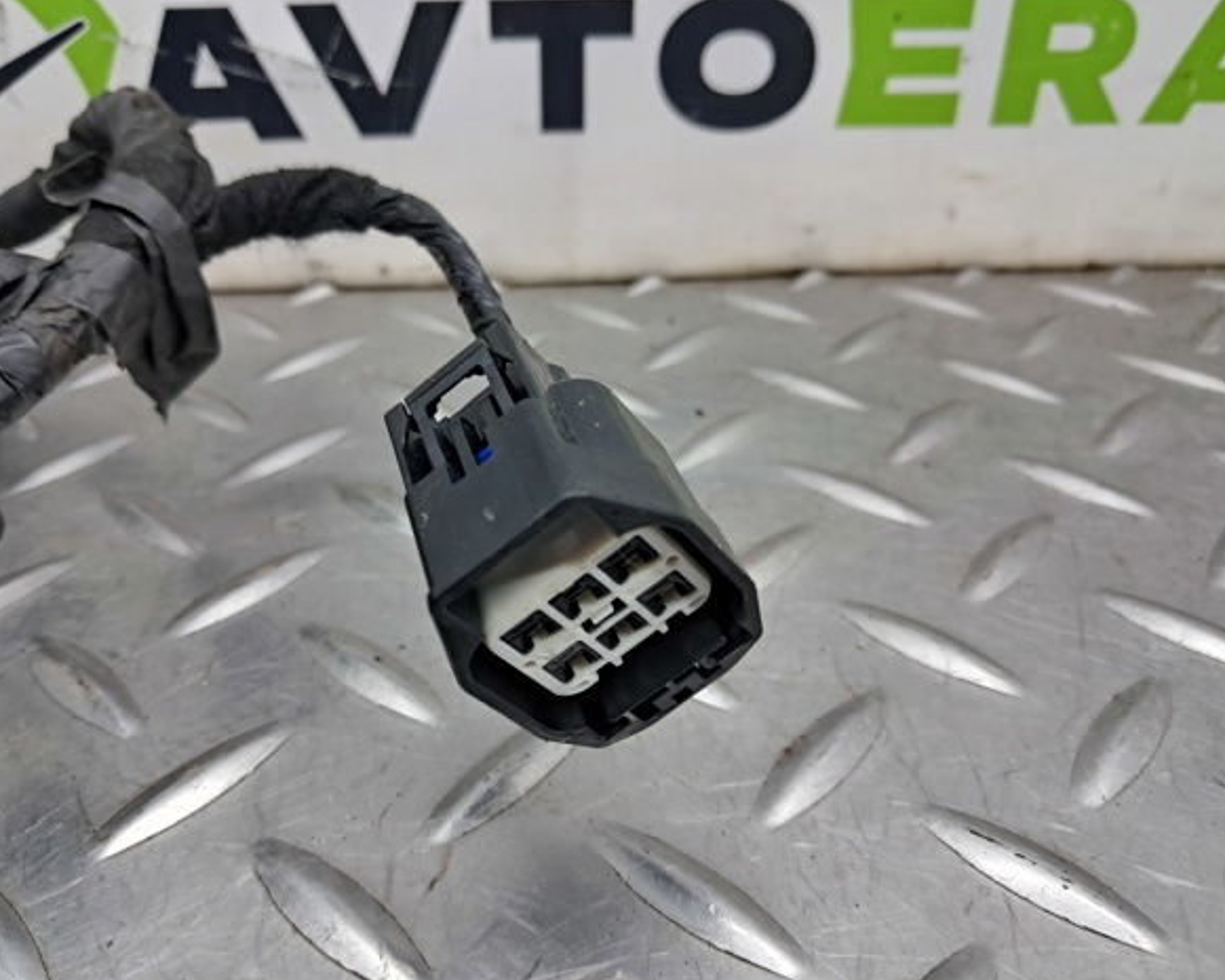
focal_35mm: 29
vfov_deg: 50.0
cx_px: 565
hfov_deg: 60.4
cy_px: 498
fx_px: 1052
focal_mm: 4
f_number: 1.8
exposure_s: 1/60
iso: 200
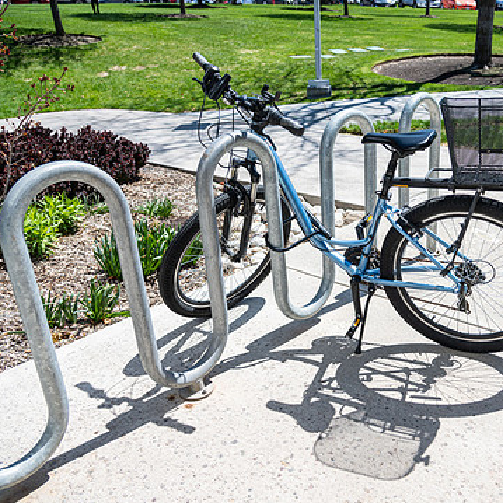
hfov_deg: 48.3
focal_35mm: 33
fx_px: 543
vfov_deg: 49.7
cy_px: 249
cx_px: 360
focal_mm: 24
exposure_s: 1/1250
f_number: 4
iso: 64
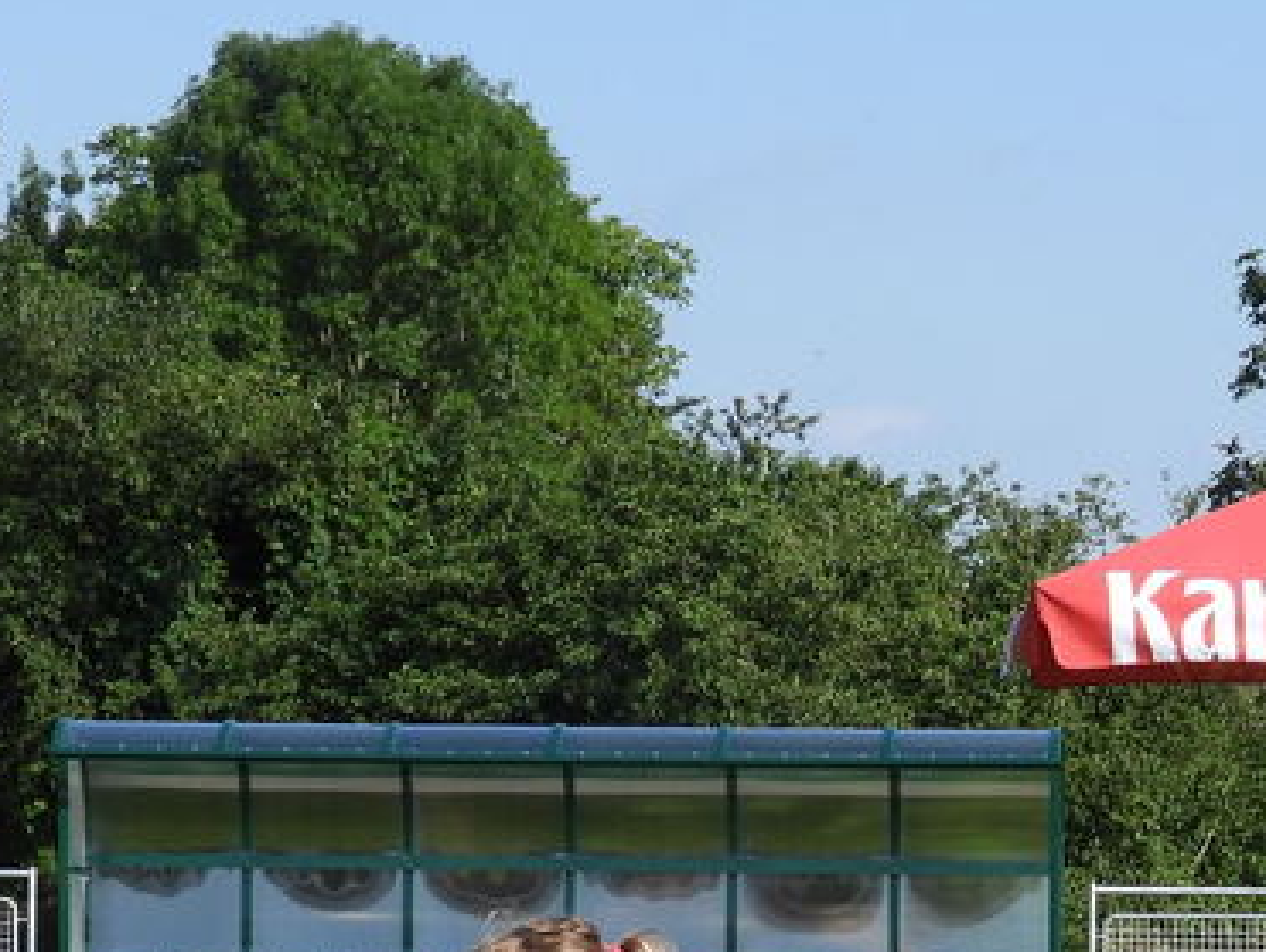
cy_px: 1467
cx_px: 829
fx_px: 7688
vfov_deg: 7.0
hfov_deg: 9.4
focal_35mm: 210
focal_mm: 11.7
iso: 100
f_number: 3.5
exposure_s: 1/1000
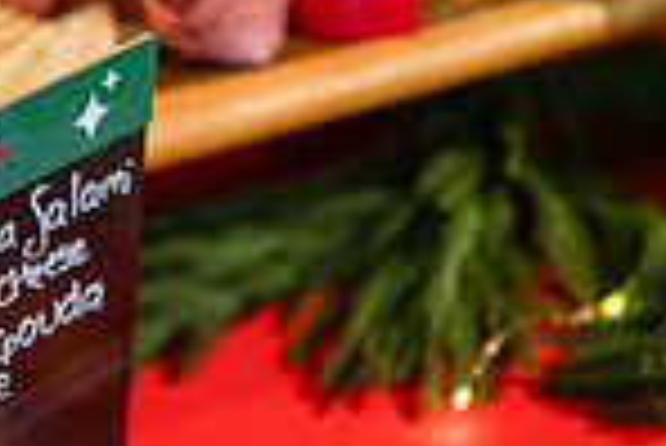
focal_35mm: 196
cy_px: 128
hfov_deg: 10.4
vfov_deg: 7.0
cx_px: 45
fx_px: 3629
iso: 800
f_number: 1.2
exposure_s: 1/640
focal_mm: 50
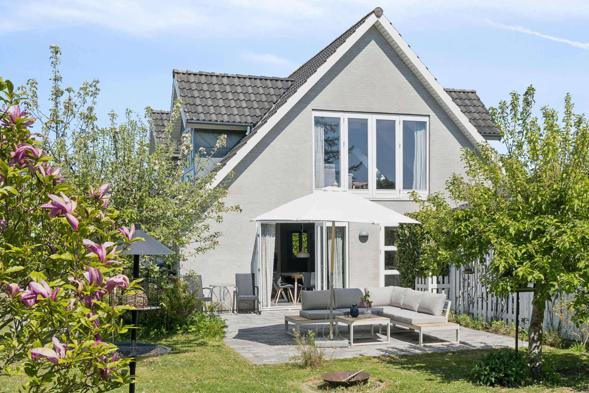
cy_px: 196
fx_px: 638
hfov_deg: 49.6
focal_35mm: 39
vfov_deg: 34.2
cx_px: 294
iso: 320
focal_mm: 26
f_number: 10
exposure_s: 1/400
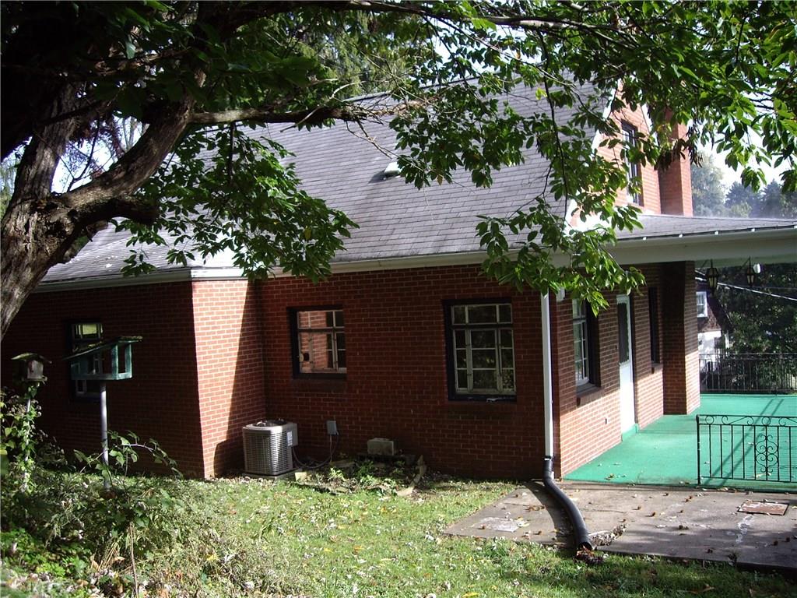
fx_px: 875
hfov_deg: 49.0
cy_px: 299
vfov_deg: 37.7
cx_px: 398
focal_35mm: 38
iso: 64
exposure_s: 1/250
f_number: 2.7
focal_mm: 6.2
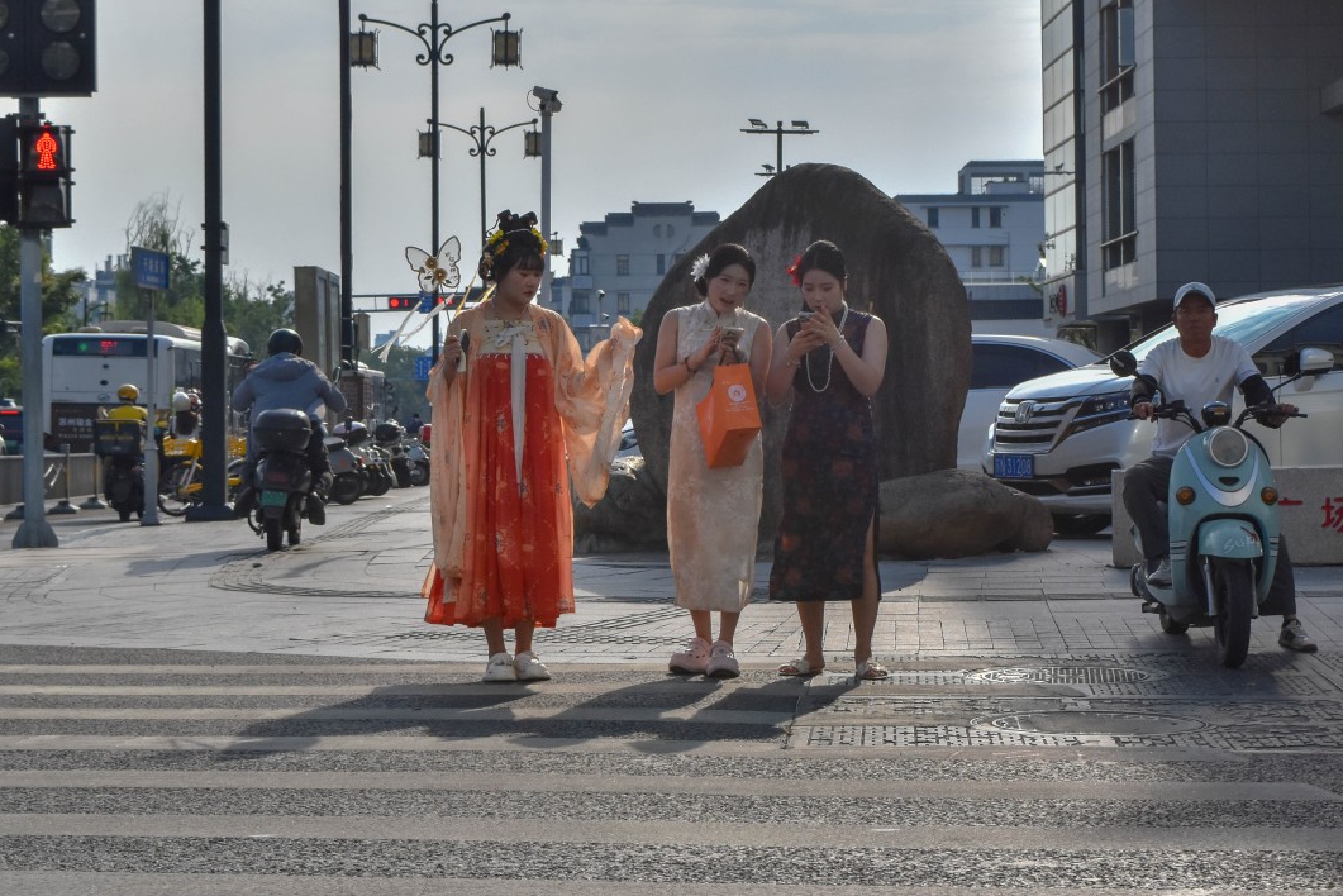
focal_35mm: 58
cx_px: 668
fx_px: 2164
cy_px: 442
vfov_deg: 23.4
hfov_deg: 34.5
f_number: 8
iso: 400
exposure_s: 1/2000
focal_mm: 38
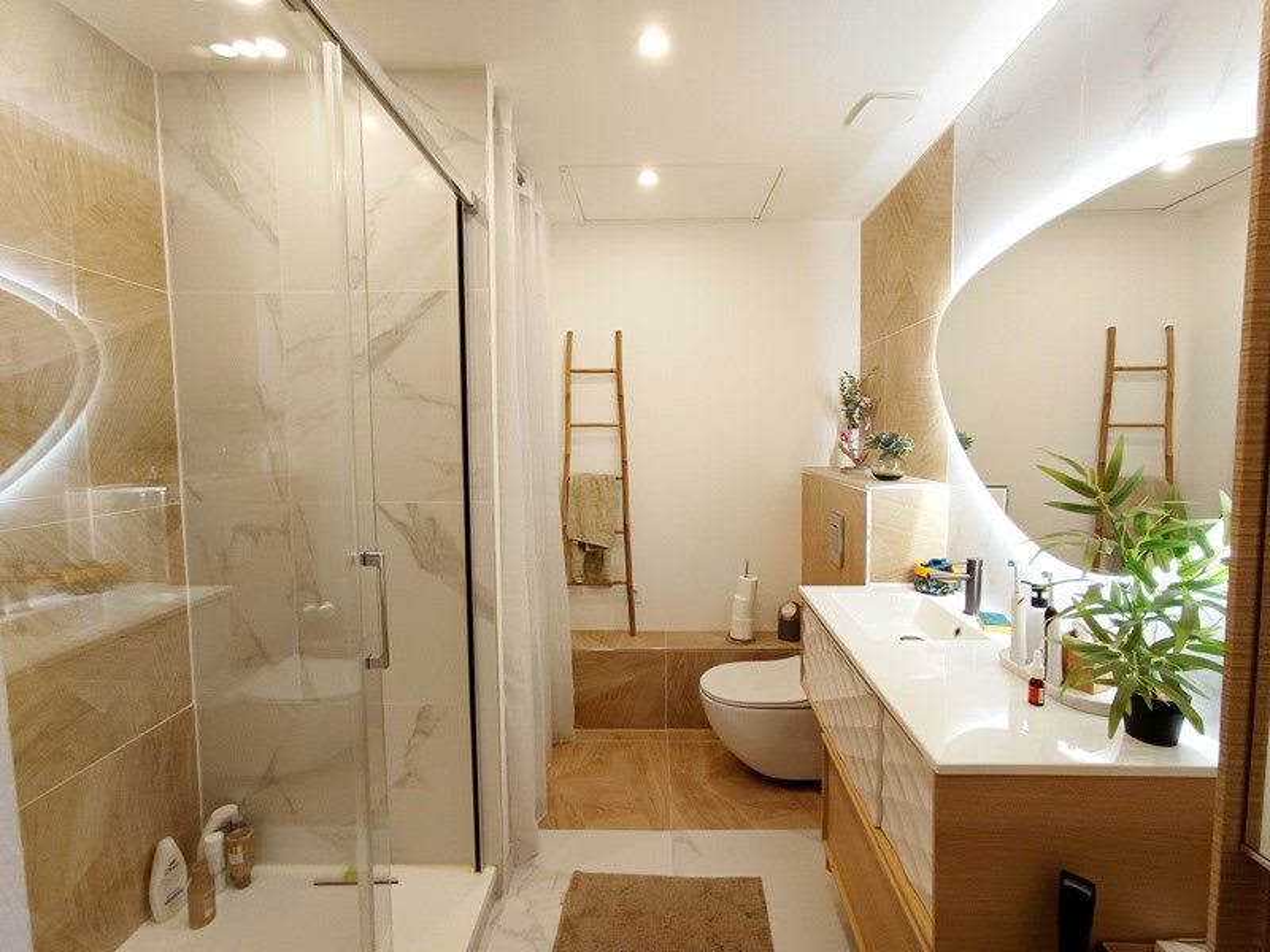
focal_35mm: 16
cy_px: 476
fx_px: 587
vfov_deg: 78.1
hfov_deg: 94.5
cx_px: 635
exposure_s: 1/50
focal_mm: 1.65
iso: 147
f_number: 2.2
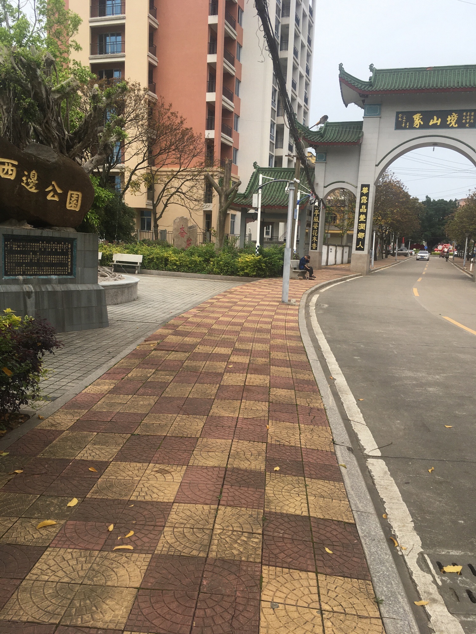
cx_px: 238
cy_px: 317
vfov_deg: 61.7
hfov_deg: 48.2
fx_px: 532
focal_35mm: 29
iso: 25
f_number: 2.2
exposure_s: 1/1202
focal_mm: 4.15
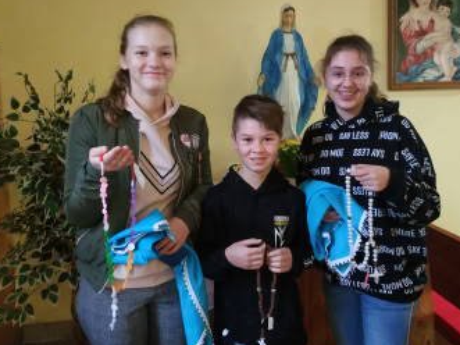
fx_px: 385
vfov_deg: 48.1
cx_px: 258
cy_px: 147
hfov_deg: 61.5
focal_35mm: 29
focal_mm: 3.94
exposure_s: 1/20
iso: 800
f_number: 1.9
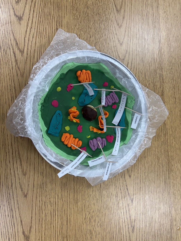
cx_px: 90
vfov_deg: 67.3
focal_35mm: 26
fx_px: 181
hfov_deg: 53.1
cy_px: 120
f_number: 1.6
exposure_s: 1/120
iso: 100
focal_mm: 5.96
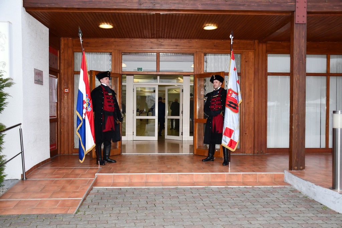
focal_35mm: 34
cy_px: 114
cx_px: 171
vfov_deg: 38.9
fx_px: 323
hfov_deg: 55.8
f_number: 3.8
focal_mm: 23
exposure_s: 1/80
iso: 400
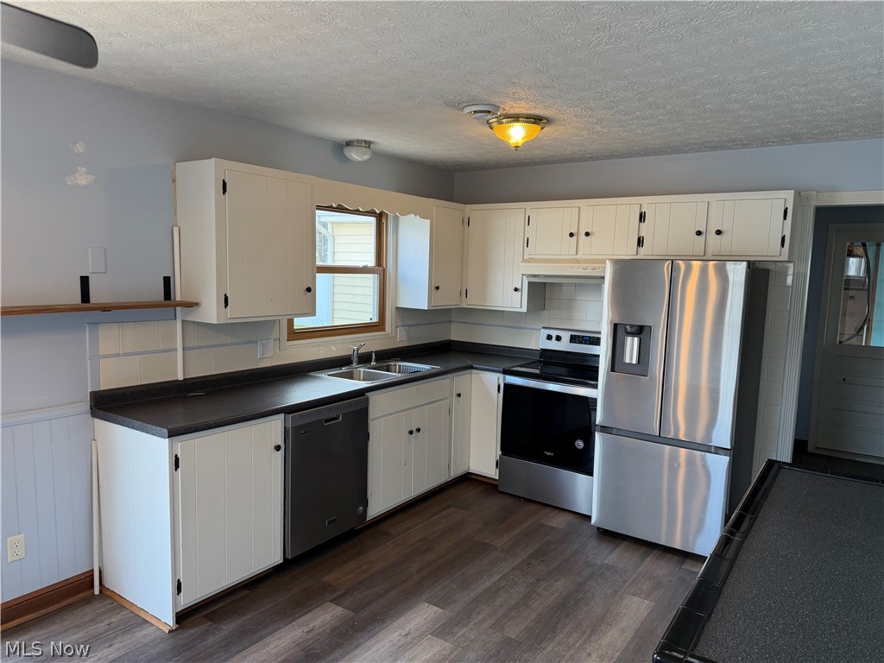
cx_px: 442
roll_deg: -1.7
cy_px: 332
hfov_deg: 71.6
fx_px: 613
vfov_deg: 56.8
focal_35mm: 24
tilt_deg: -6.9
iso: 160
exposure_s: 1/193
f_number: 1.78
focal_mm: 6.76
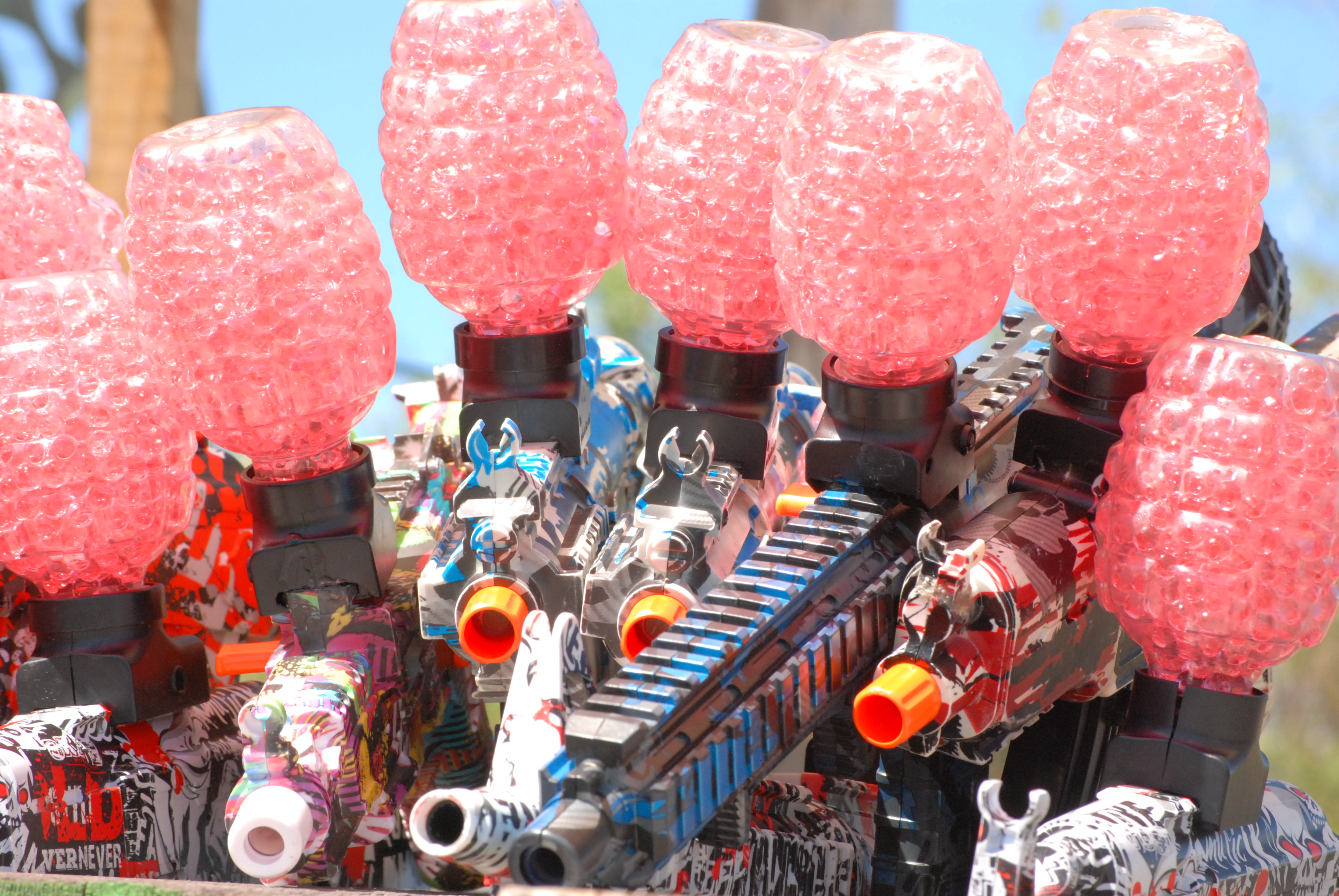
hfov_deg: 13.7
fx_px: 5586
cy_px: 448
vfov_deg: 9.2
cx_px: 670
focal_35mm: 150
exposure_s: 1/250
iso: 640
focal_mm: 100
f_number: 13
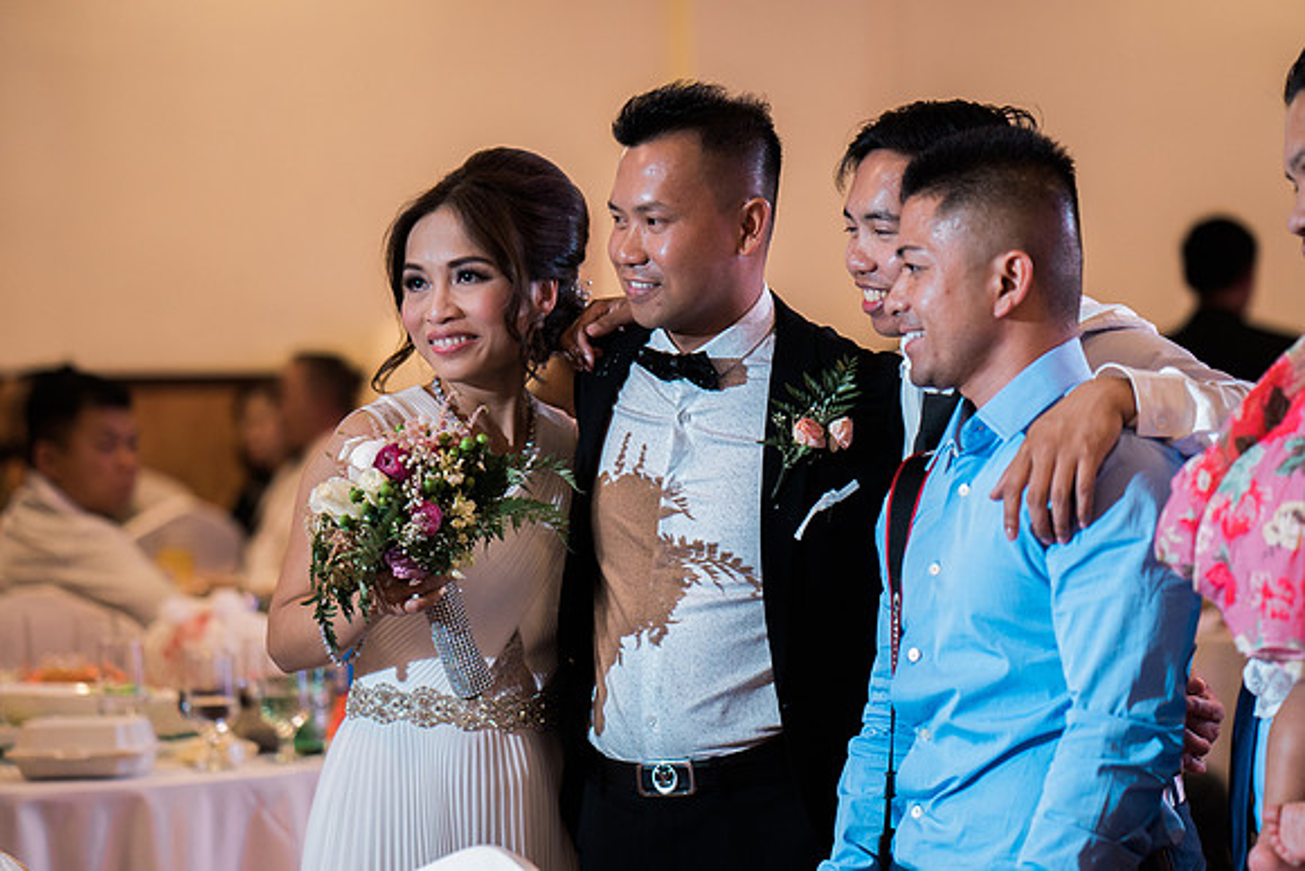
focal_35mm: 127
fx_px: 4605
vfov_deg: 10.8
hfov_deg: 16.1
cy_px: 436
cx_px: 652
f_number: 2
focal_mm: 85
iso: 800
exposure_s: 1/160
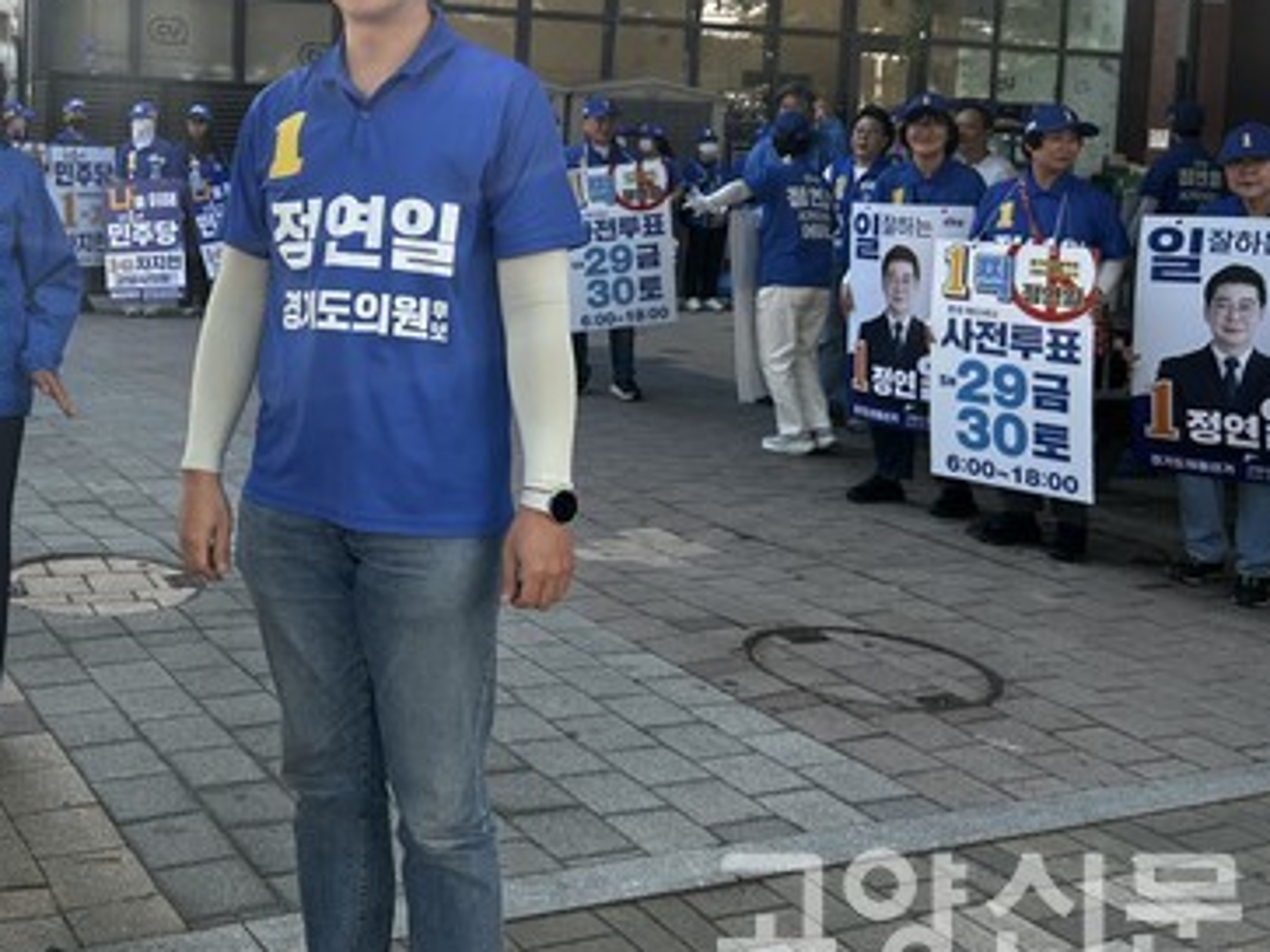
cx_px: 245
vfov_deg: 33.1
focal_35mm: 43
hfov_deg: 41.9
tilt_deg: -4.2
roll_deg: -1.2
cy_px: 262
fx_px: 1577
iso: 50
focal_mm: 5.7
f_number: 1.5
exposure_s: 1/628
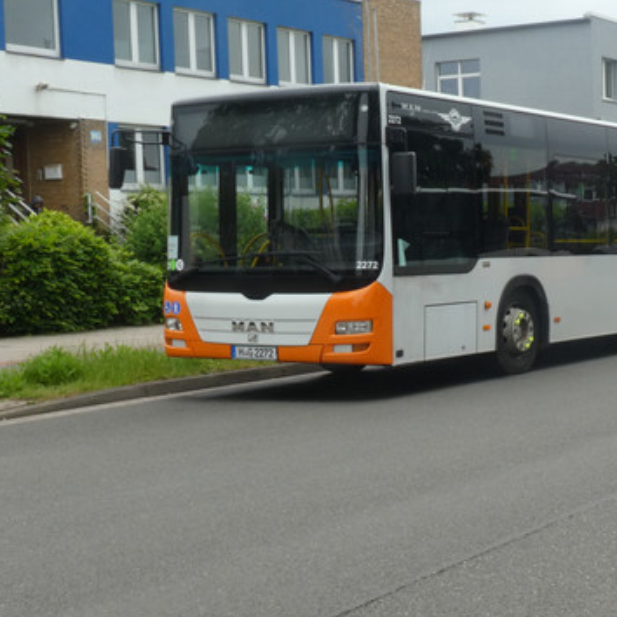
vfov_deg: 26.9
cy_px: 331
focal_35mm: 64
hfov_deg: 26.3
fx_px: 1291
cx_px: 505
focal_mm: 7.2
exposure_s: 1/80
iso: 125
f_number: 3.8
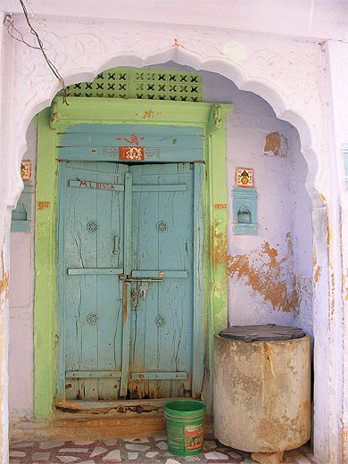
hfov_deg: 40.7
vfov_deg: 52.6
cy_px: 232
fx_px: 469
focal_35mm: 35
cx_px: 174
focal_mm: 8.9
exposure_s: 1/42.4
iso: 50
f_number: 3.2
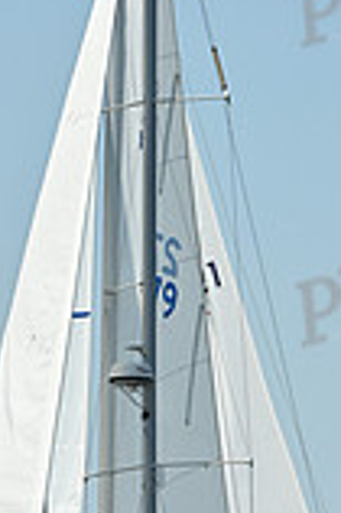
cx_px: 128
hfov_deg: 2.0
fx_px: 9696
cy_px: 477
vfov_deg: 3.0
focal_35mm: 681
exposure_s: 1/1600
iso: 320
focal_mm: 185
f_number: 8
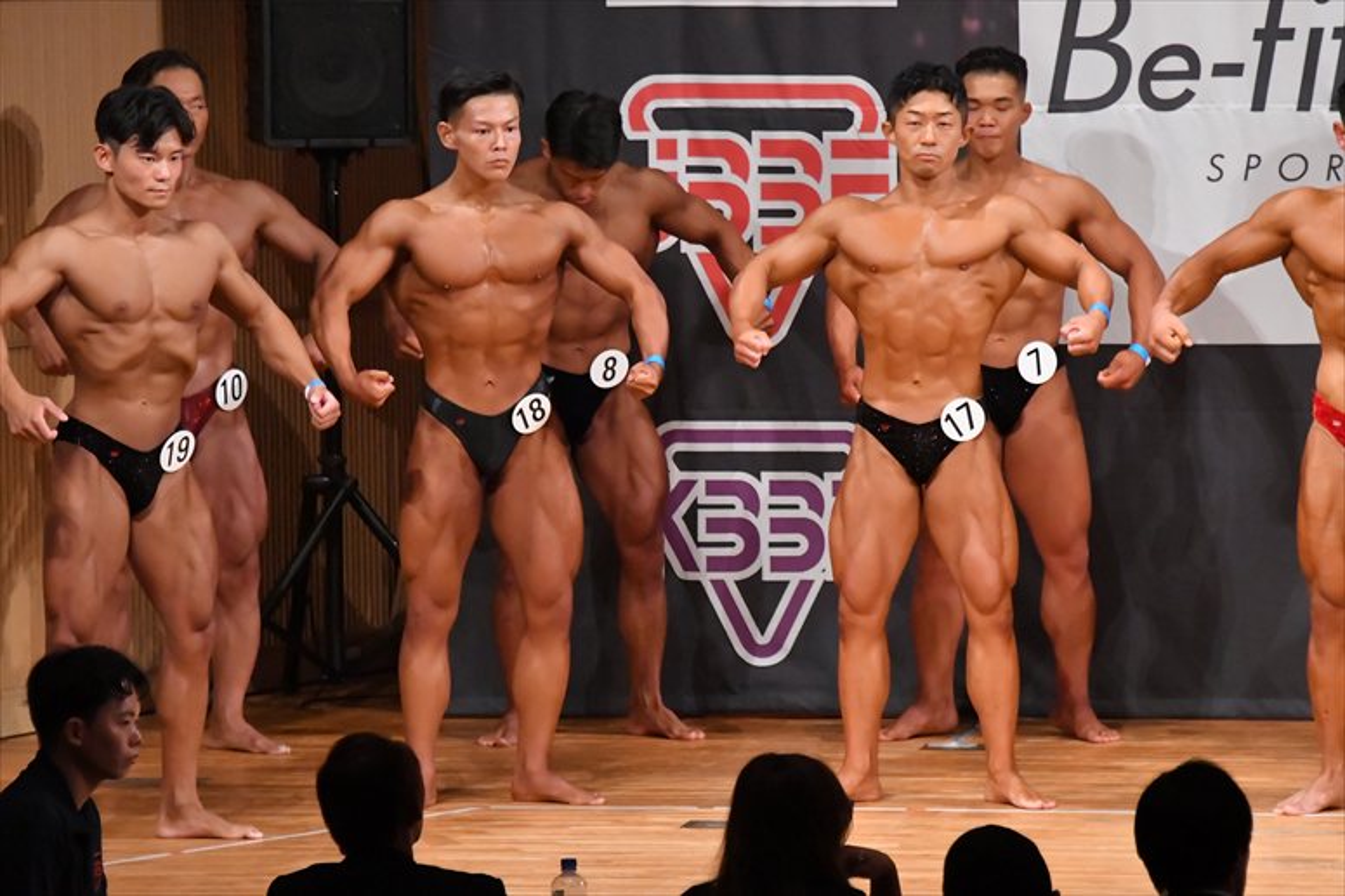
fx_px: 10643
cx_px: 672
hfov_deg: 7.2
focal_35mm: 285
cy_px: 448
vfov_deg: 4.8
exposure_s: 1/400
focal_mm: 190
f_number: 5.6
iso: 10000
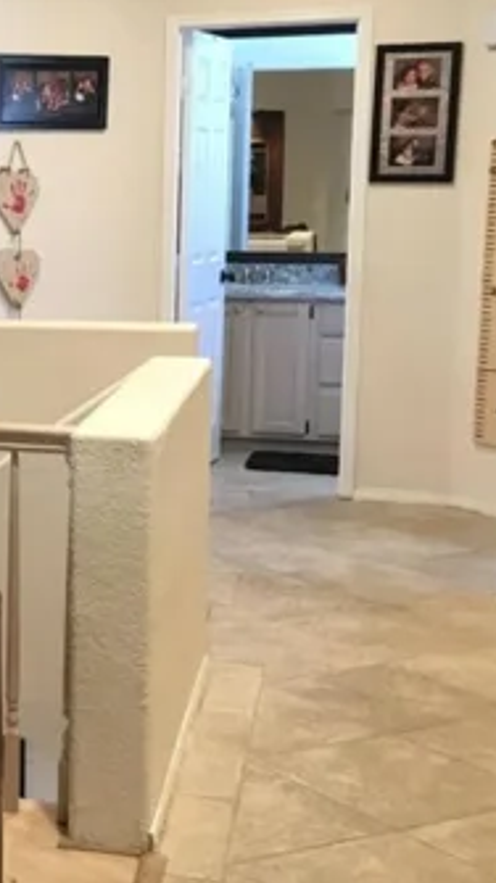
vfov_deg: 31.0
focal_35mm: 68
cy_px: 398
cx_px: -363
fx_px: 1593
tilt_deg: -7.5
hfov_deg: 15.5
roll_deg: +1.3
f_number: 1.8
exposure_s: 1/15
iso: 50
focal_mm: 3.99
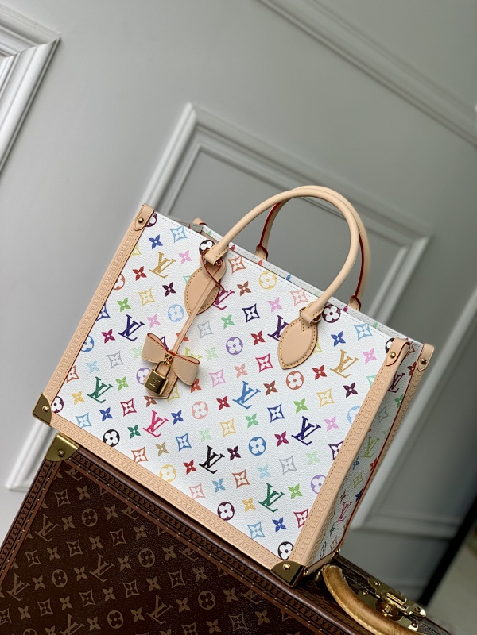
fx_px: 955
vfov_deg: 36.8
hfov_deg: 28.0
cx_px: 238
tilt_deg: -8.1
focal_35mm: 52
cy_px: 318
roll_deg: -27.0
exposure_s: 1/169
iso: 16
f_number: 2.4
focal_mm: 6
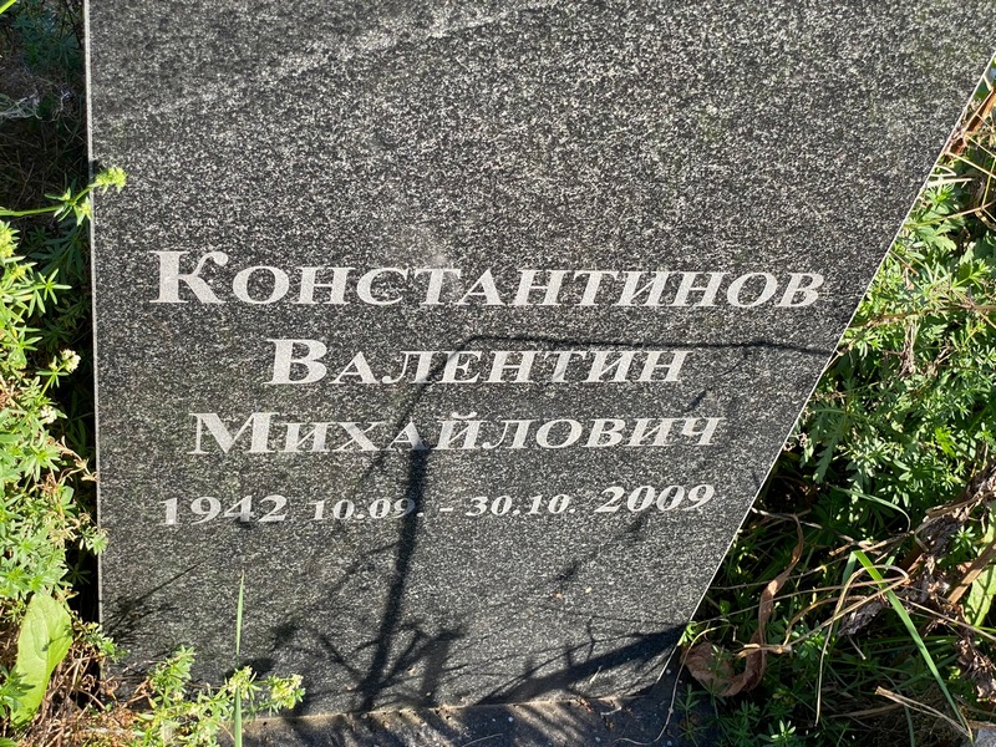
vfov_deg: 28.0
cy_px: 374
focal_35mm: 52
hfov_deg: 36.8
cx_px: 498
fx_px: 1496
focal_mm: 6
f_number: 2
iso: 20
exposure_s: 1/292
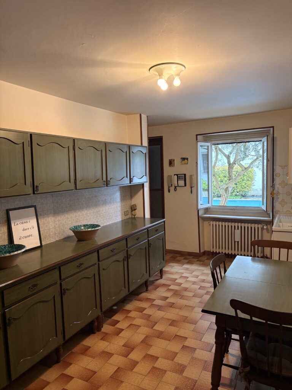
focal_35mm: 26
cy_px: 195
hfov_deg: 53.1
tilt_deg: -4.9
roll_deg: +2.4
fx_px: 292
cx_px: 146
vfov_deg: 67.3
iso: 160
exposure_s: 1/100
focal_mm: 5.96
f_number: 1.6
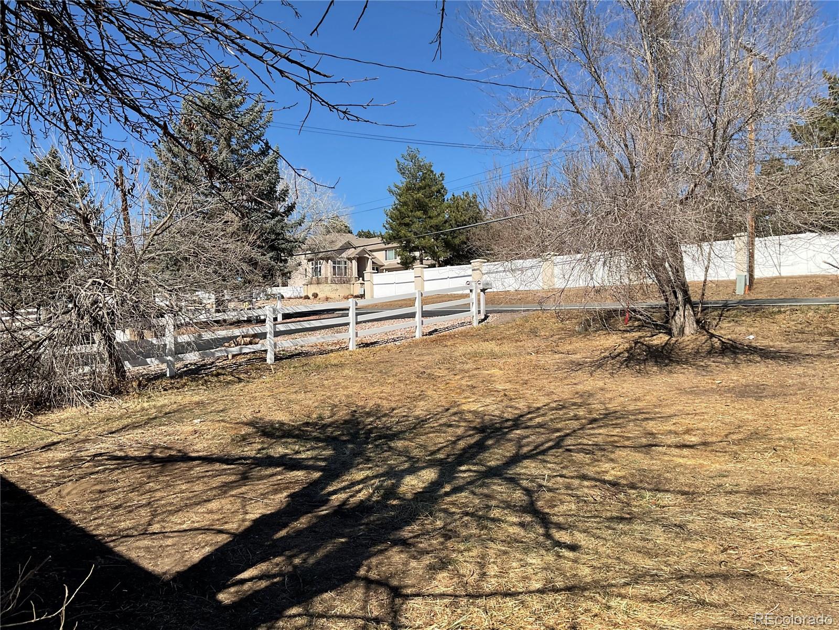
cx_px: 420
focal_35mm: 29
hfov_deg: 61.7
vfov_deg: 48.2
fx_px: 703
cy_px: 315
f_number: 1.8
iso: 16
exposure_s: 1/1984
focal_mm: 3
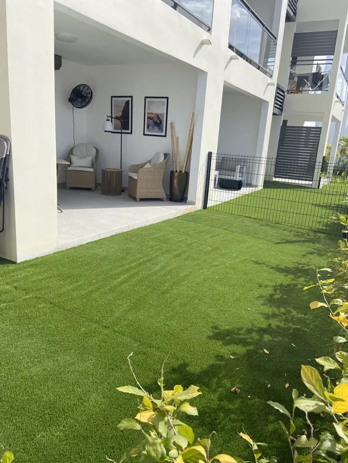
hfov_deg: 53.1
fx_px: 349
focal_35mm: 26
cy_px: 232
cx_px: 174
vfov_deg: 67.3
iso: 32
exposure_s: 1/2967
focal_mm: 4.25
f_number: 1.8
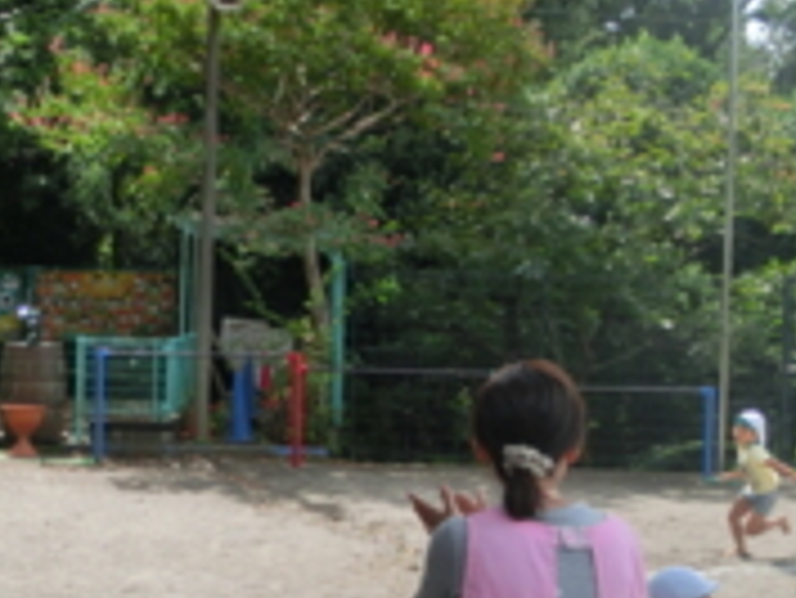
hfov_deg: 22.3
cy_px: 427
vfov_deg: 17.1
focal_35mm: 86
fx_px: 1979
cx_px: 108
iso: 80
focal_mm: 6.67
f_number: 3.9
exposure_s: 1/500
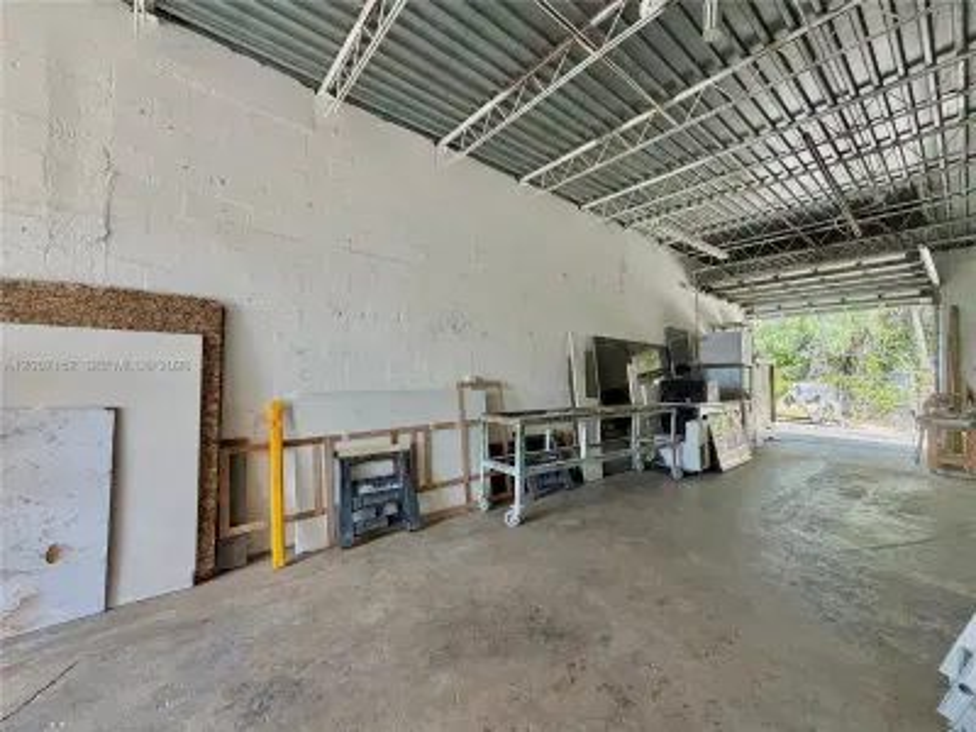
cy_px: 366
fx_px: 395
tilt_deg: +1.0
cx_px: 488
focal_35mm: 14
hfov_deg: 102.1
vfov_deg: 85.7
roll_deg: -0.3
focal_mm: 2.22
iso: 160
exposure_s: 1/121
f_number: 2.2
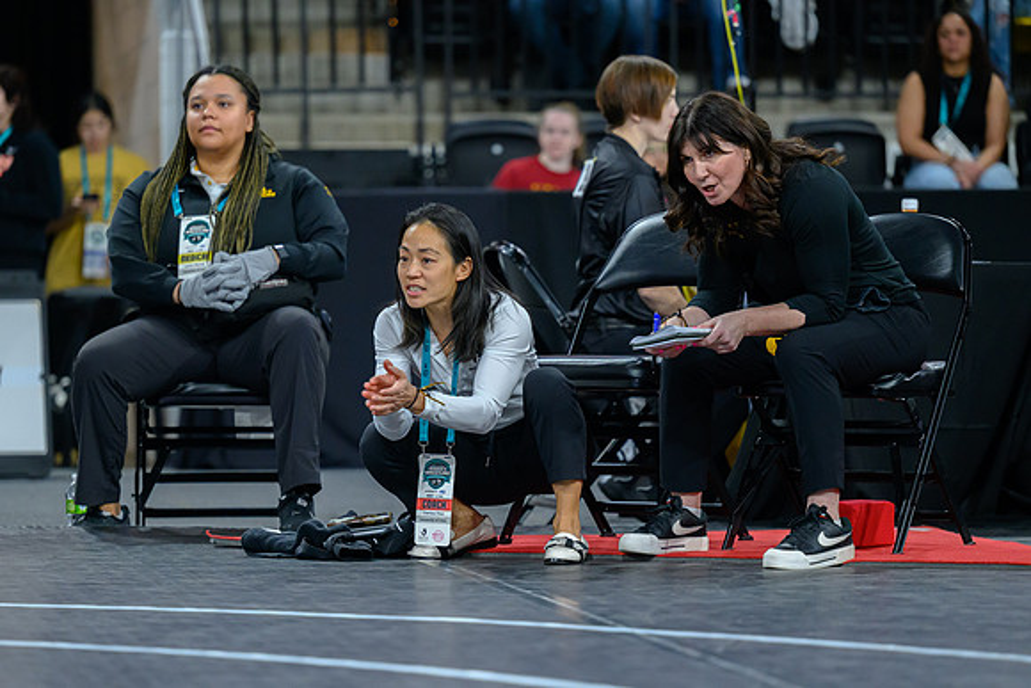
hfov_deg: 11.6
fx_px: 5055
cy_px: 419
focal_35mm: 176
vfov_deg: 7.8
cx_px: 459
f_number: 2.8
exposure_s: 1/800
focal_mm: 145
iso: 3600
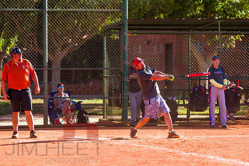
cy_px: 74
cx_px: 140
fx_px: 1415
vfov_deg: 6.7
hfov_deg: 10.1
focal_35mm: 205
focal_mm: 165
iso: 400
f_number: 5
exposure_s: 1/1250
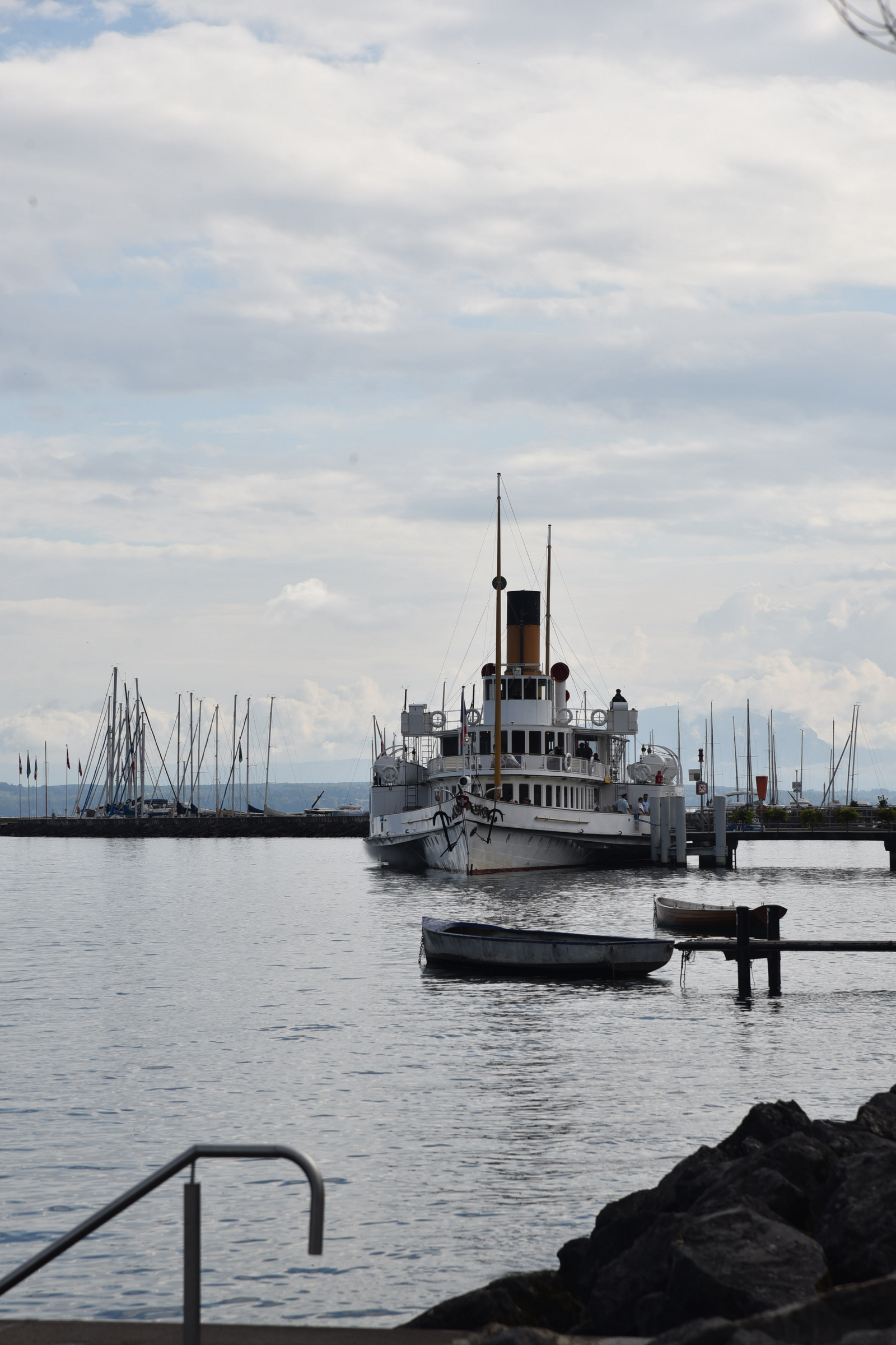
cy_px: 672
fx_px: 4480
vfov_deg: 17.1
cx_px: 448
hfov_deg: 11.4
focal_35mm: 120
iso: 200
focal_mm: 120
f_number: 11
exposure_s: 1/500
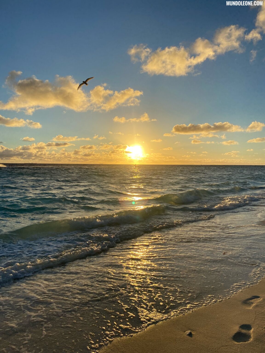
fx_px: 265
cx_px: 132
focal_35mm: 26
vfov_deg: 67.3
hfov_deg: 53.1
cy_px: 176
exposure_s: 1/3846
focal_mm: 4.25
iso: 32
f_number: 1.8
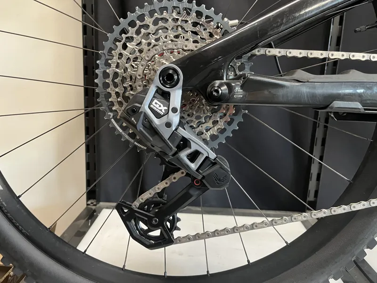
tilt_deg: -11.5
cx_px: 188
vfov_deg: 53.1
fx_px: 283
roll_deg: -3.2
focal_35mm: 26
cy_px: 142
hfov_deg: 67.3
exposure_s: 1/50
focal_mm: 5.1
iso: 400
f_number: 1.6
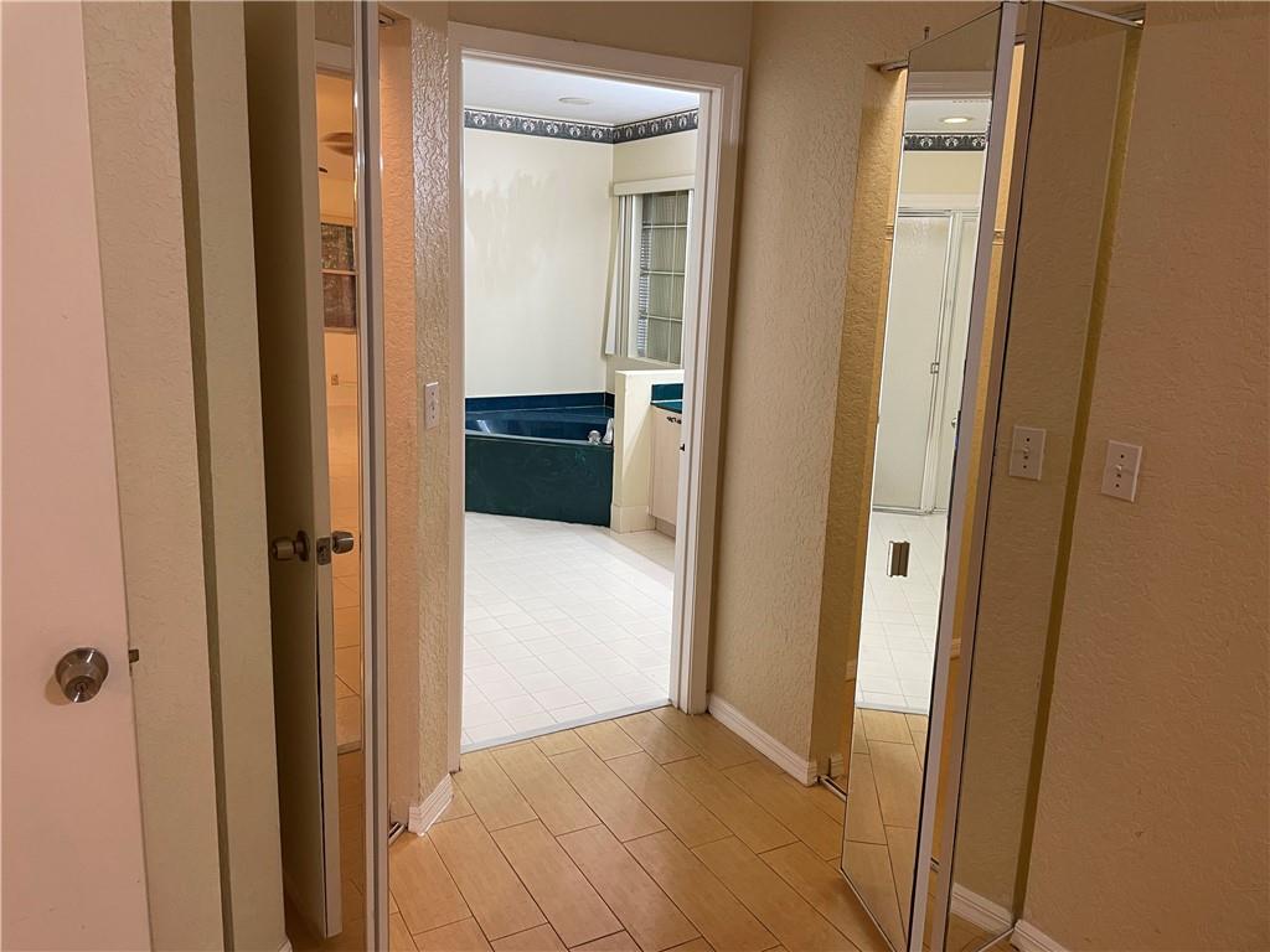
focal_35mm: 26
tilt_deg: -11.1
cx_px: 635
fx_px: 954
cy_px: 476
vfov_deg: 53.1
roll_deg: -1.6
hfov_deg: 67.3
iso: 80
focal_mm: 4.2
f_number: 1.6
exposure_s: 1/60
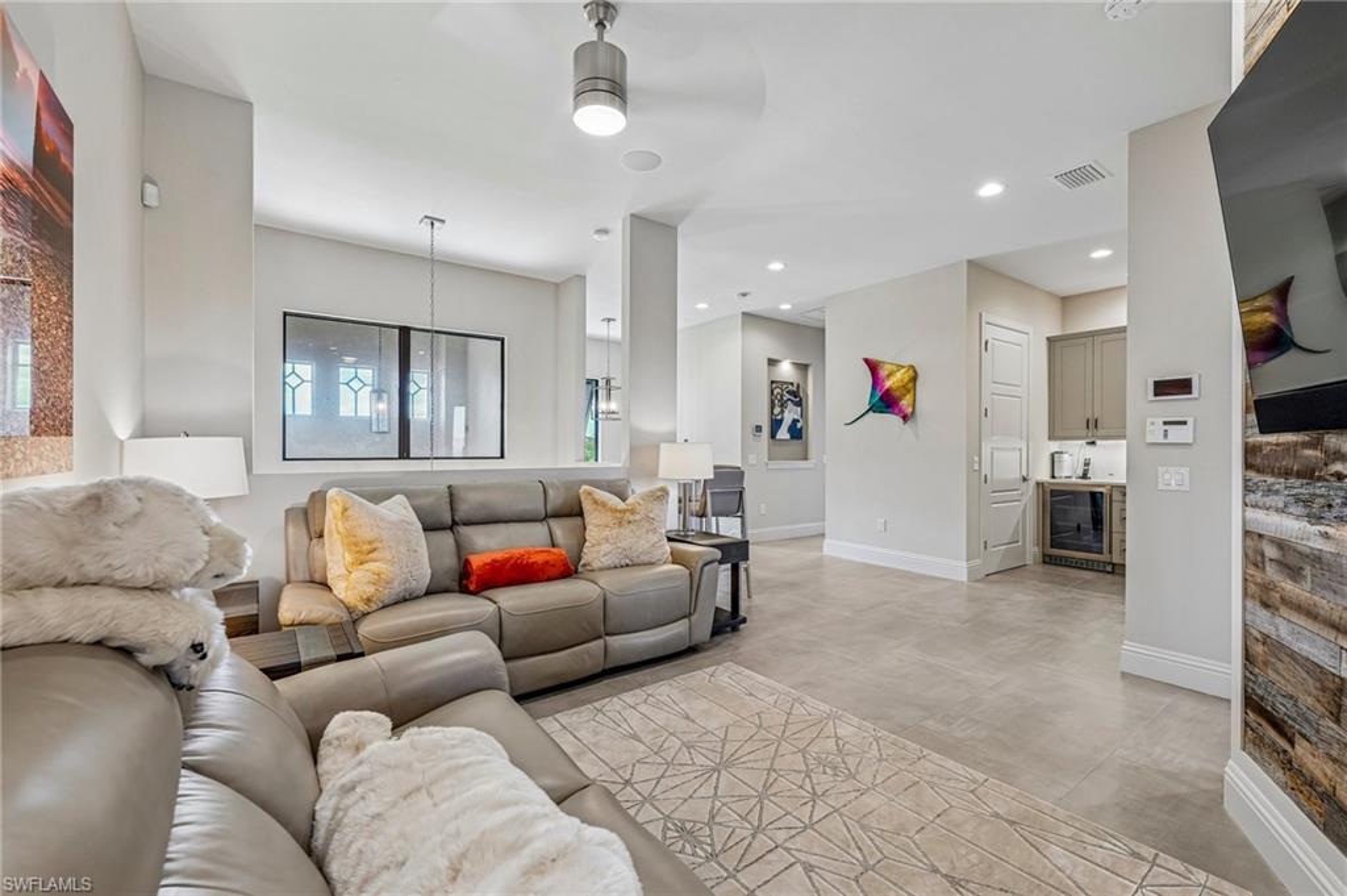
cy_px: 448
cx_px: 674
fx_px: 523
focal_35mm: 14
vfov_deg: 81.1
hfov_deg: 104.3
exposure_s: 1/20
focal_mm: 14
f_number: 8
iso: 400
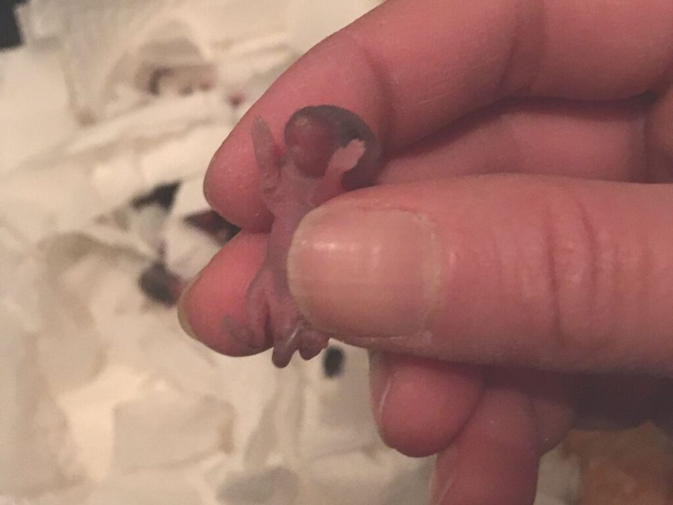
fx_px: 564
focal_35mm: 29
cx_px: 336
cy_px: 252
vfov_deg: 48.2
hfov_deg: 61.7
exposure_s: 1/17
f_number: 2.2
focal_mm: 4.15
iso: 640
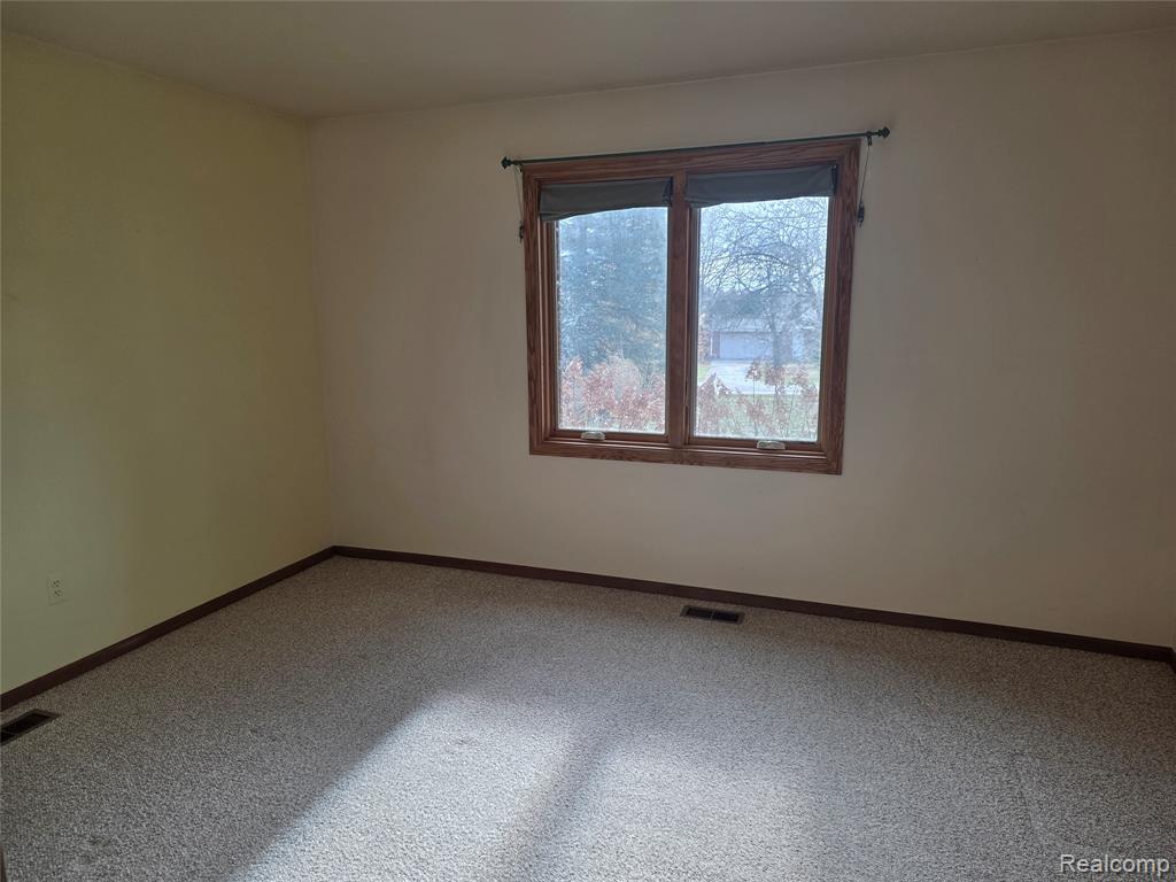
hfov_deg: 73.9
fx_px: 781
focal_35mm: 23
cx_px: 588
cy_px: 441
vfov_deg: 58.9
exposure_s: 1/180
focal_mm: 6.25
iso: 125
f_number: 1.7
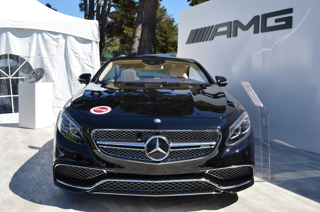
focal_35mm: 36
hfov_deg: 53.2
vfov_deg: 36.7
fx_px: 319
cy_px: 106
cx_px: 160
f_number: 8
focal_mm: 24
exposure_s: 1/250
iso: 125
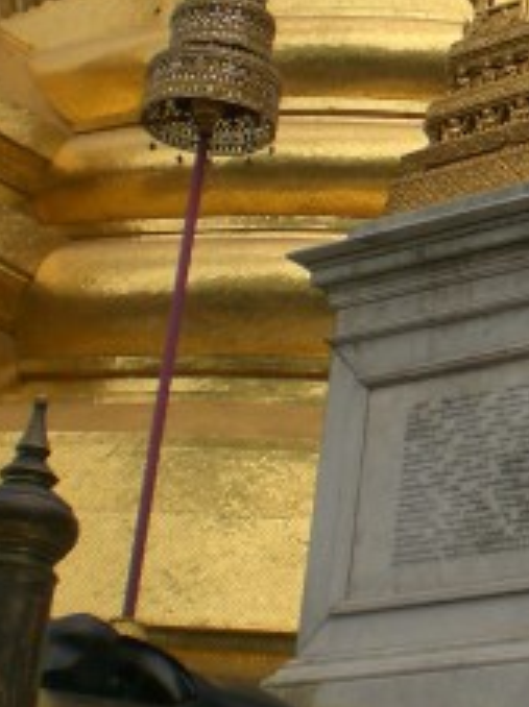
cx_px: 632
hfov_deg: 14.2
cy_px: 150
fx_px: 2062
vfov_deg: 19.3
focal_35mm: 101
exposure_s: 1/640
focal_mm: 6.3
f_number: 4.4
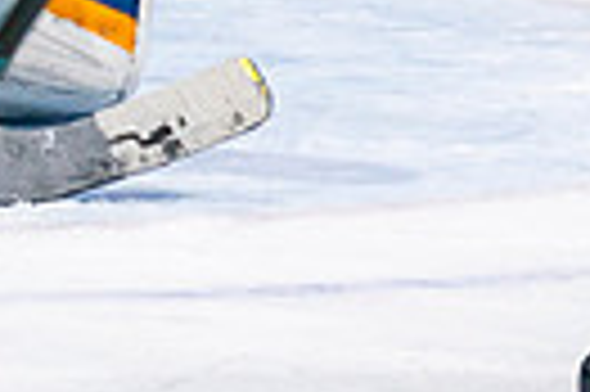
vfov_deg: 1.7
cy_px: -344
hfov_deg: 2.5
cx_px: 301
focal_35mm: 825
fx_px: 13504
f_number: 2.8
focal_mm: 85
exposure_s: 1/640
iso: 500
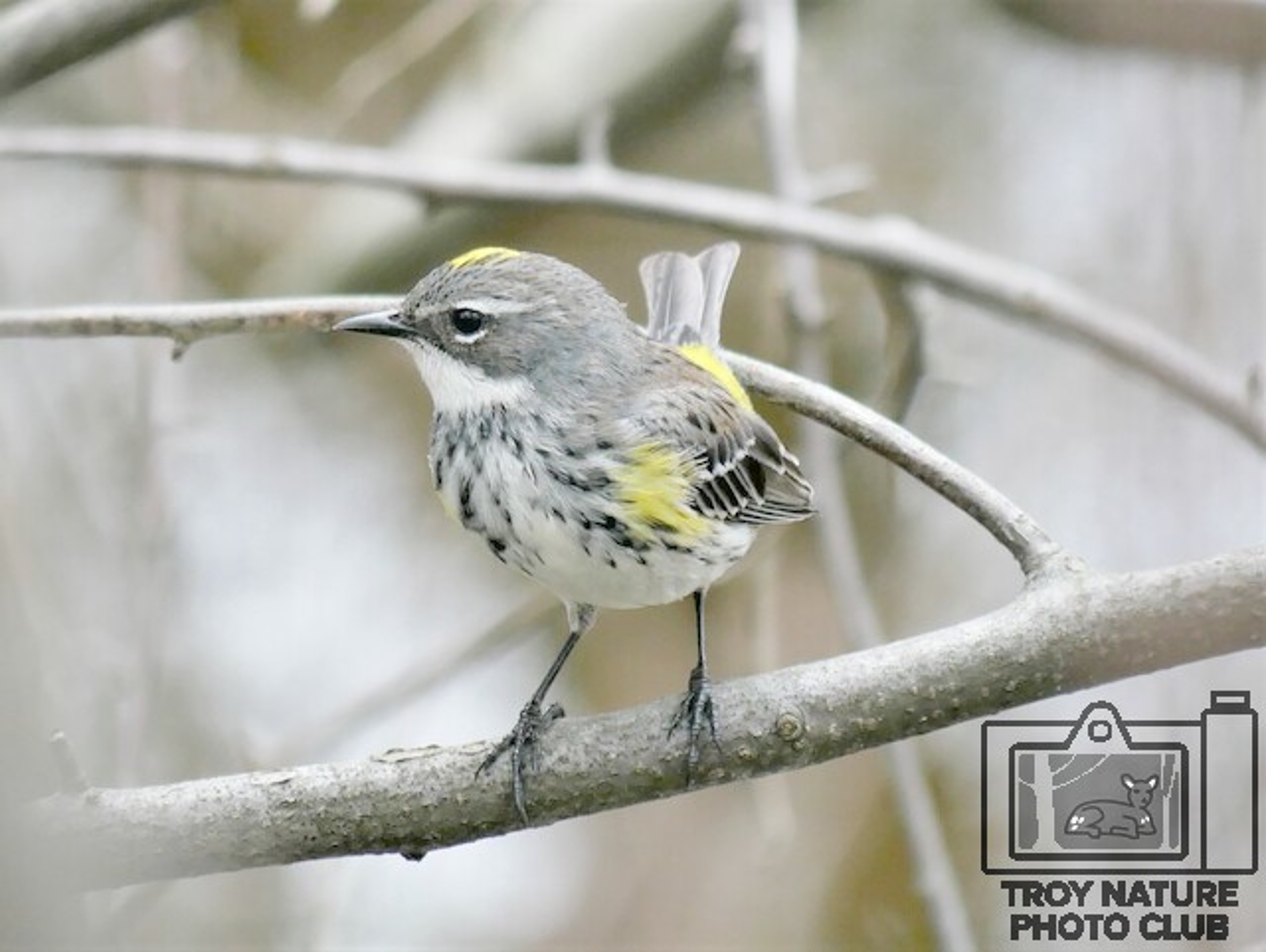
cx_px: 633
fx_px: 21960
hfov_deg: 3.3
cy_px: 476
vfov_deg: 2.5
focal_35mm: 600
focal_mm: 300
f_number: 5.6
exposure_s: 1/500
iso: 400
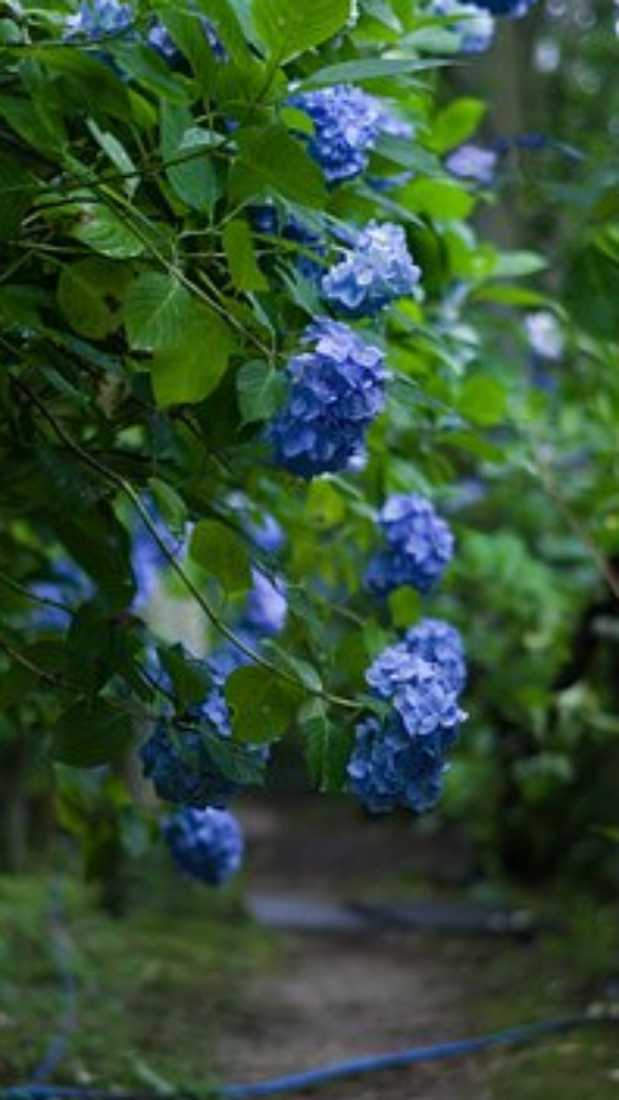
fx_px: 3326
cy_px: 722
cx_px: 238
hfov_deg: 10.6
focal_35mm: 114
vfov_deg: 18.7
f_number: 1.8
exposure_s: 1/125
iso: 100
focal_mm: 50
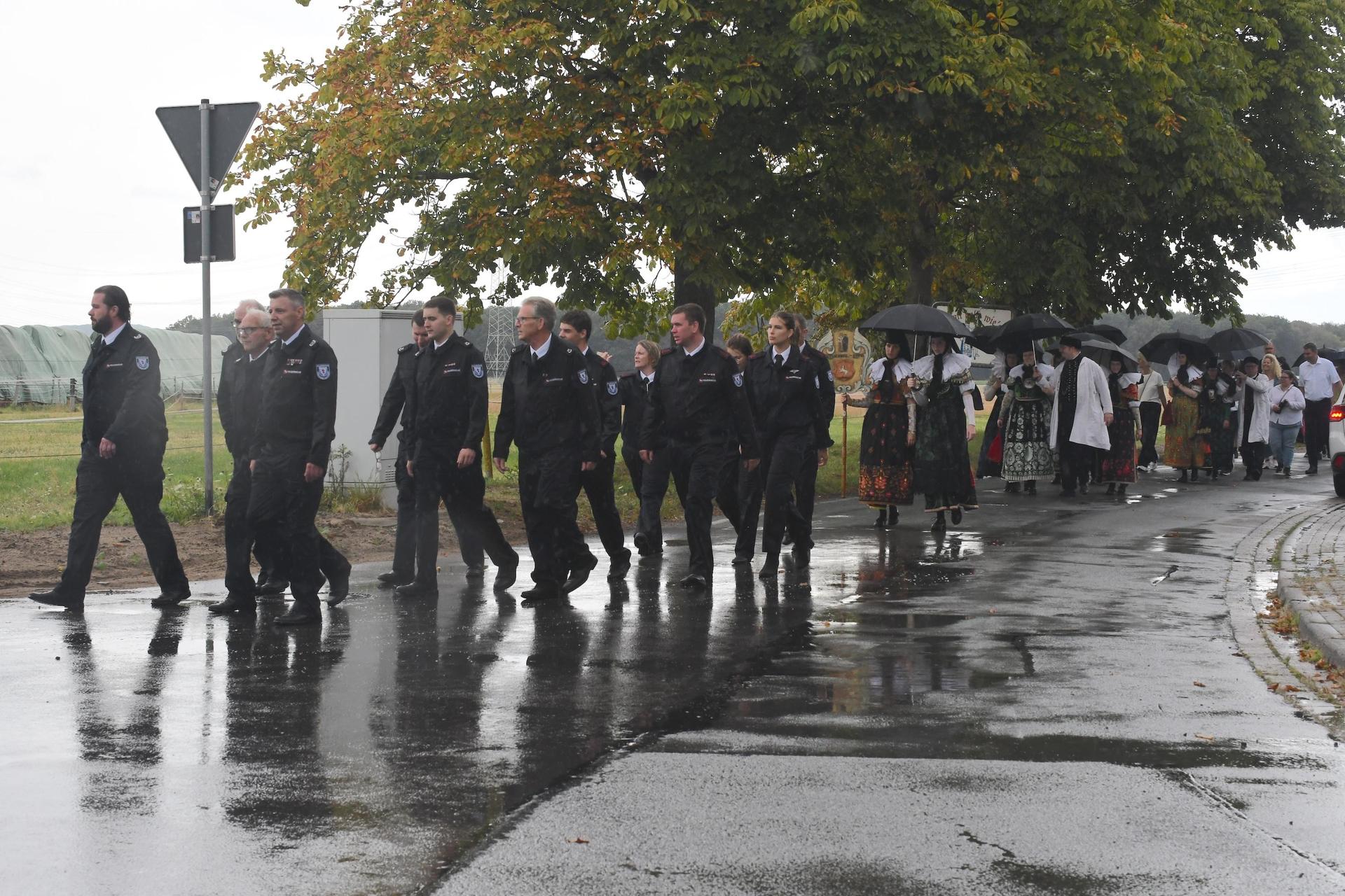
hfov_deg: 27.0
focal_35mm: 75
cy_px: 448
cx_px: 672
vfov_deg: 18.2
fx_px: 2802
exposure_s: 1/400
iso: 800
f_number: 10
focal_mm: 50
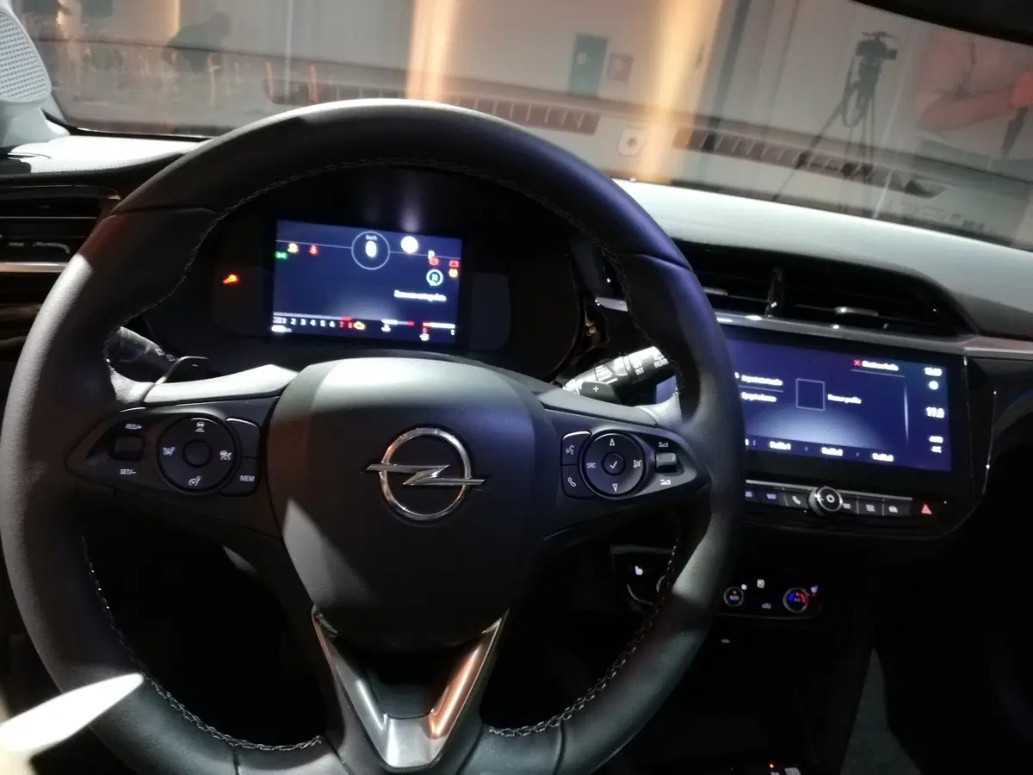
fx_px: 776
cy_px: 388
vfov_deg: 53.1
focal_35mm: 26
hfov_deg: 67.3
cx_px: 516
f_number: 2.2
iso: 500
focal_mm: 3.81
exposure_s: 1/20
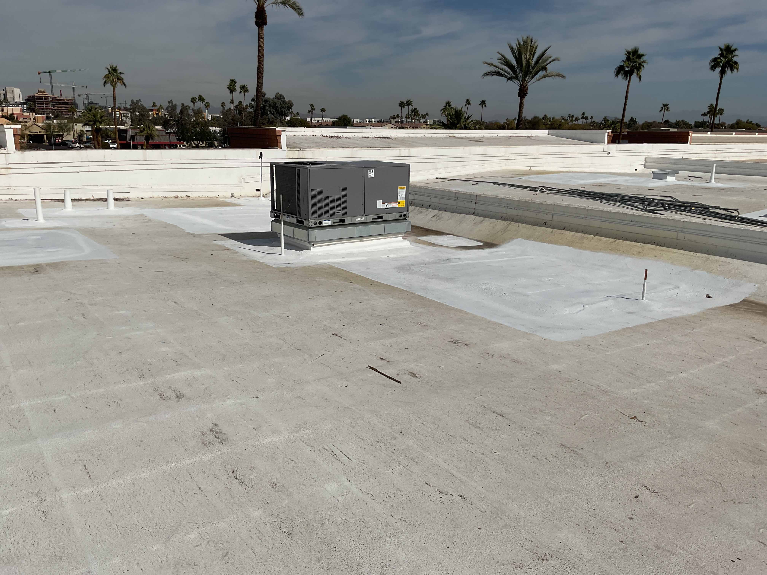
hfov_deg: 61.7
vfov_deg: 48.2
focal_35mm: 29
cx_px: 384
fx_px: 643
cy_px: 288
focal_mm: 3
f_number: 1.8
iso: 16
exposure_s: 1/10204
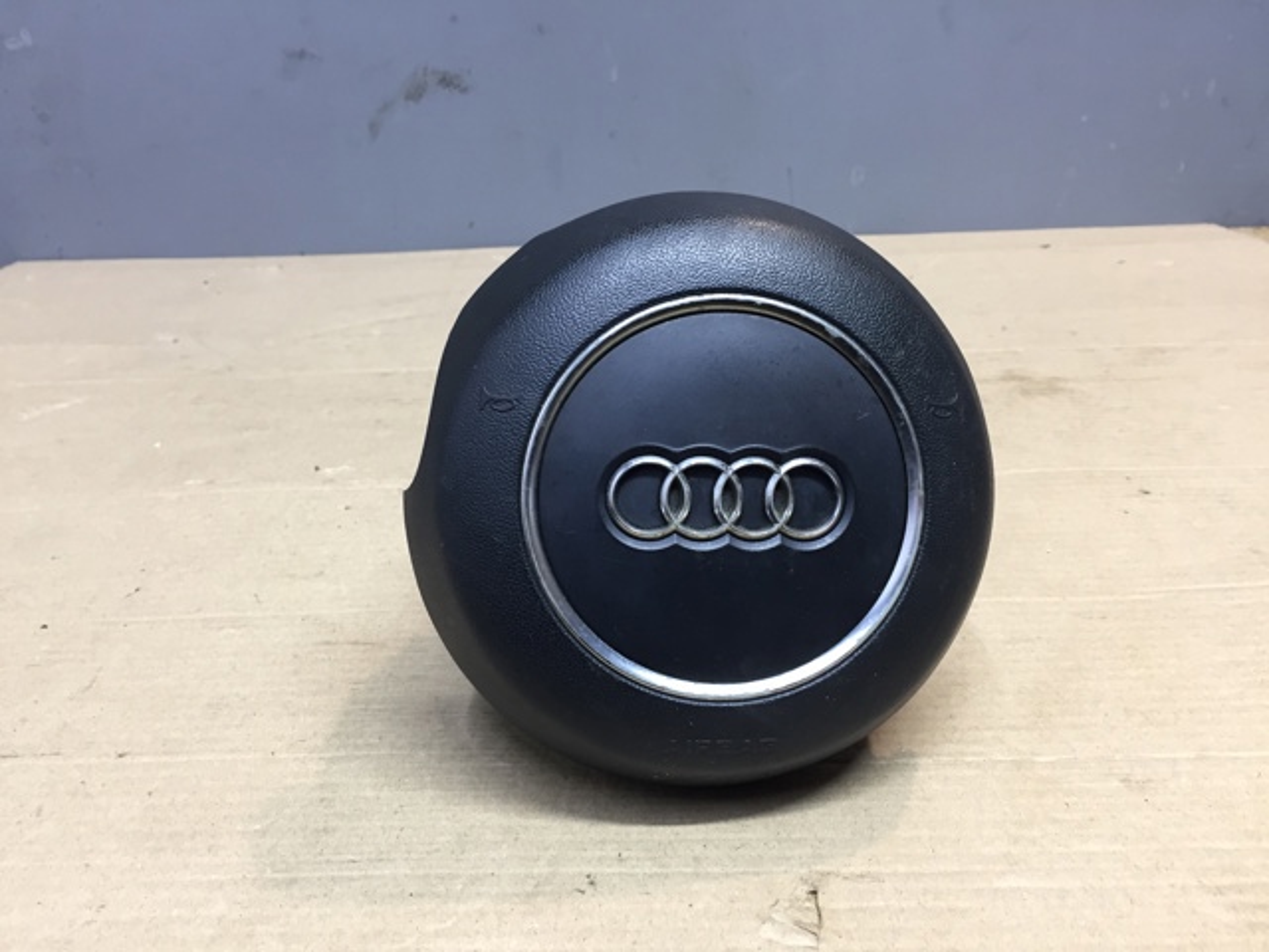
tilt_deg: -25.5
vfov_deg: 48.2
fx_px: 1063
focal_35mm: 29
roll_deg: +0.9
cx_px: 634
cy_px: 476
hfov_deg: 61.7
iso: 100
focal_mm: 4.15
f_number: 2.2
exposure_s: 1/33
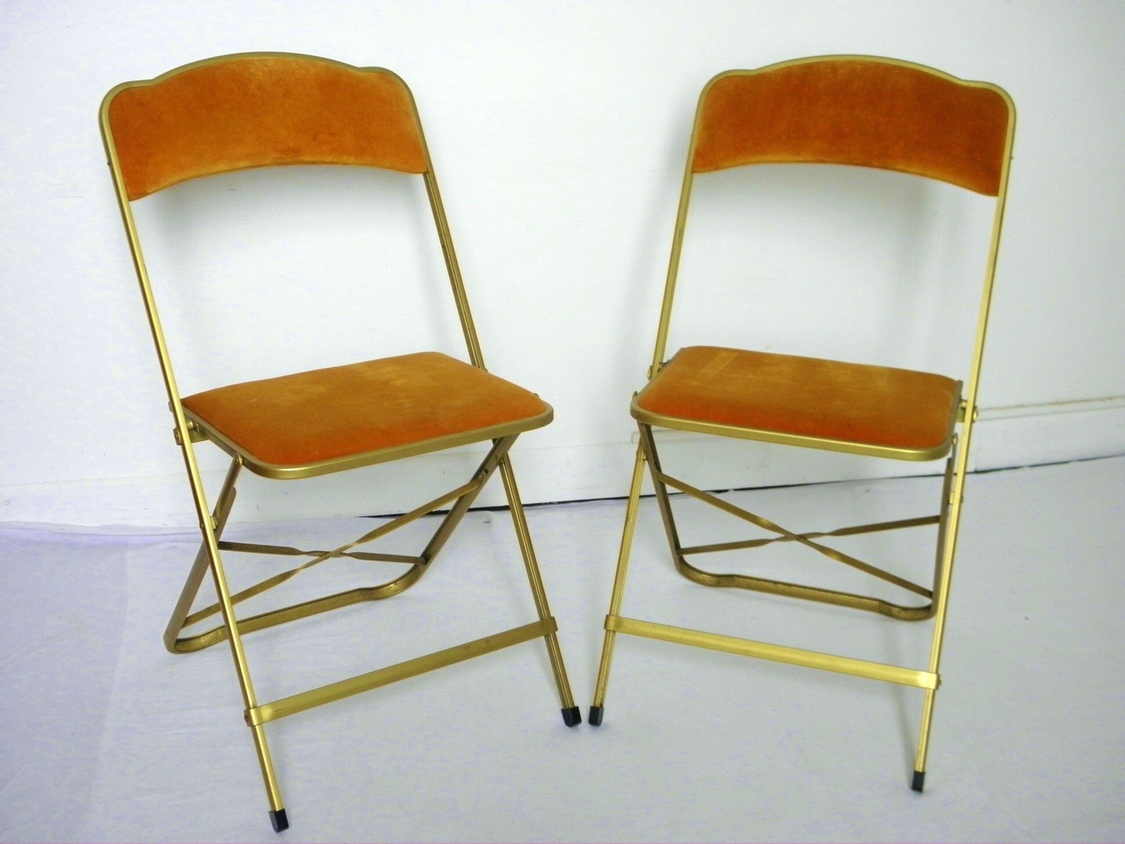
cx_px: 562
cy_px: 422
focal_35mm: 41
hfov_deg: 45.8
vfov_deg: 35.1
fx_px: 1332
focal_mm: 7.5
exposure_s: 1/10
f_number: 3.8
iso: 200
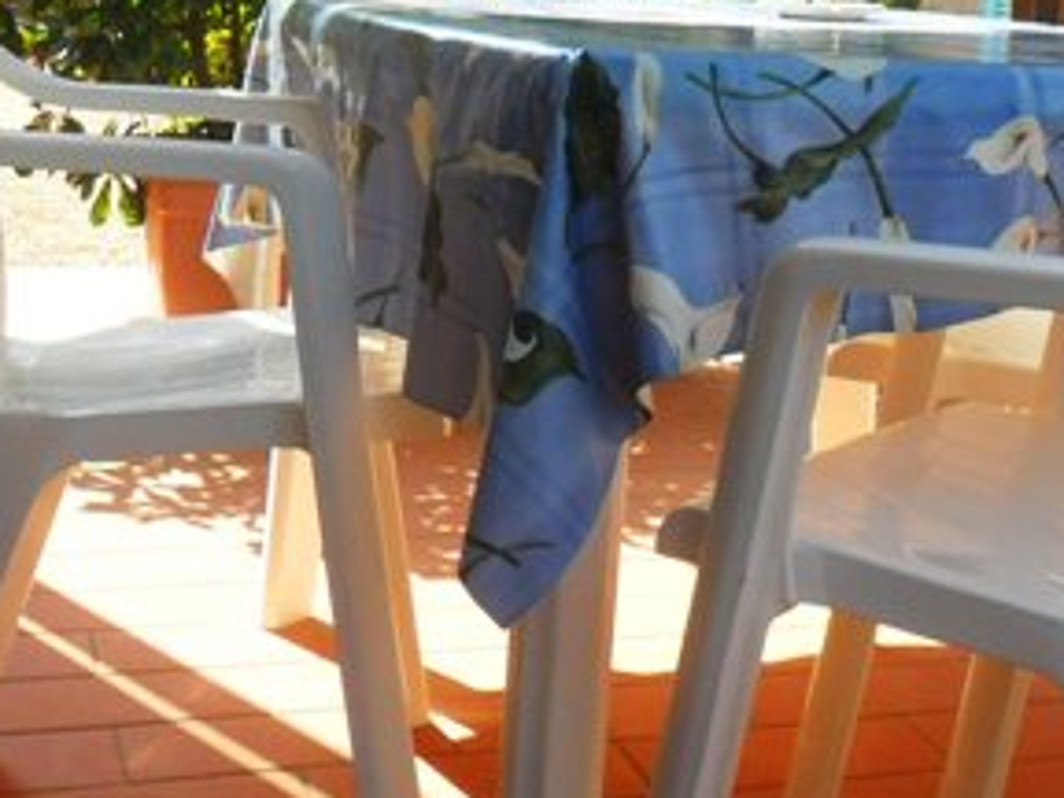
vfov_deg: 20.0
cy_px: -22
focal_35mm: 71
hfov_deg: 26.9
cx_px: 857
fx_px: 2182
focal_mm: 5.7
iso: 100
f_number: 3.7
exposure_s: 1/180
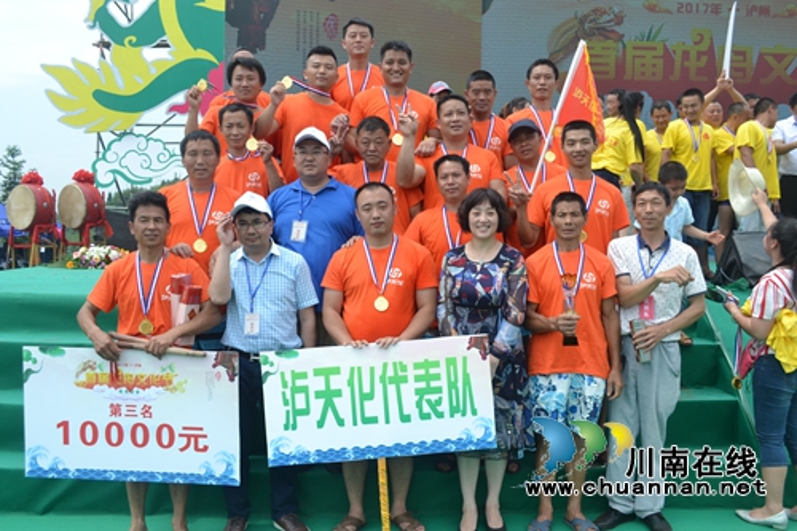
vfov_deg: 39.9
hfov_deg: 57.2
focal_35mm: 33
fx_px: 730
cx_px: 398
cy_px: 266
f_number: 7.1
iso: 100
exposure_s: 1/200
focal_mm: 22
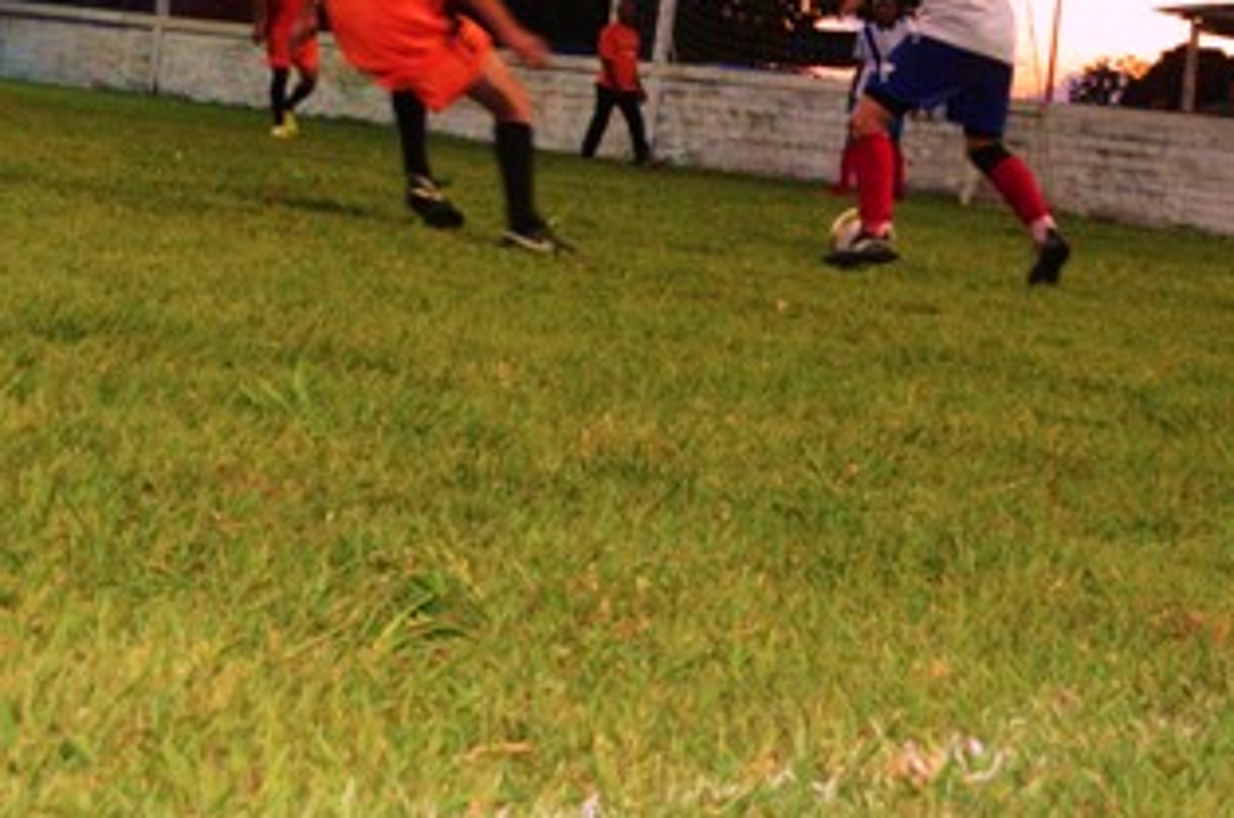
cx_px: 405
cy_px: 0
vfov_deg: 23.5
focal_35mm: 55
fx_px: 1881
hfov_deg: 35.9
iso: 1100
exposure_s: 1/60
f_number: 3.5
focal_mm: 18
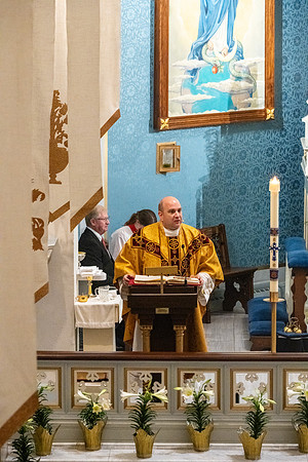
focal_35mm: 200
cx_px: 154
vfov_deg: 10.3
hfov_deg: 6.9
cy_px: 231
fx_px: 2566
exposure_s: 1/60
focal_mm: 200
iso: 5000
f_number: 11
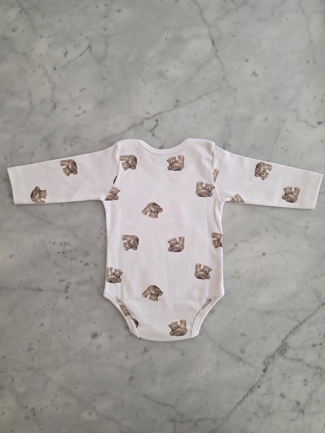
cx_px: 162
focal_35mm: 23
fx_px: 288
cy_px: 216
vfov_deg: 73.9
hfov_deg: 58.9
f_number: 1.7
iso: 320
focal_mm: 6.3
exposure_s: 1/101
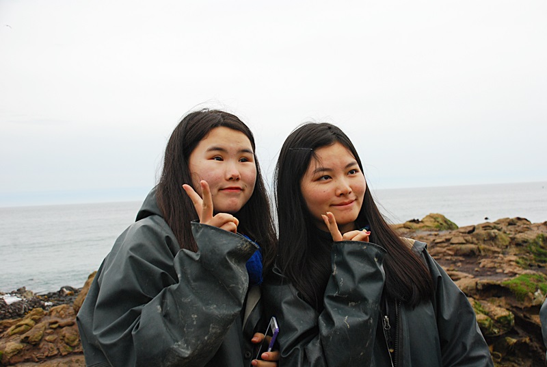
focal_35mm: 46
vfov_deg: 29.0
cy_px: 184
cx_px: 274
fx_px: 708
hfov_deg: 42.3
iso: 400
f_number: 6.3
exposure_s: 1/400
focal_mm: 31
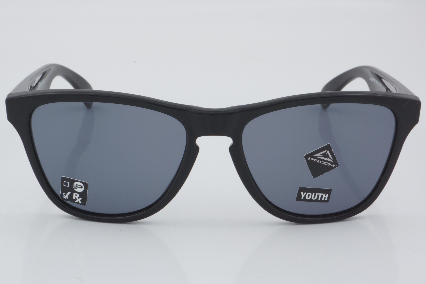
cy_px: 142
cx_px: 213
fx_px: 976
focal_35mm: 82
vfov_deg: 16.6
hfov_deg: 24.6
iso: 100
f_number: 32
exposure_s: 1/3
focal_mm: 55
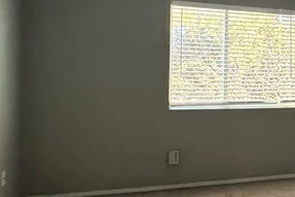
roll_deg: -1.0
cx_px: 370
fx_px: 426
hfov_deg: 31.0
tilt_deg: +0.5
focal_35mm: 52
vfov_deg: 25.9
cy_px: 71
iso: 320
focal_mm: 2.22
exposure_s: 1/89
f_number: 2.2
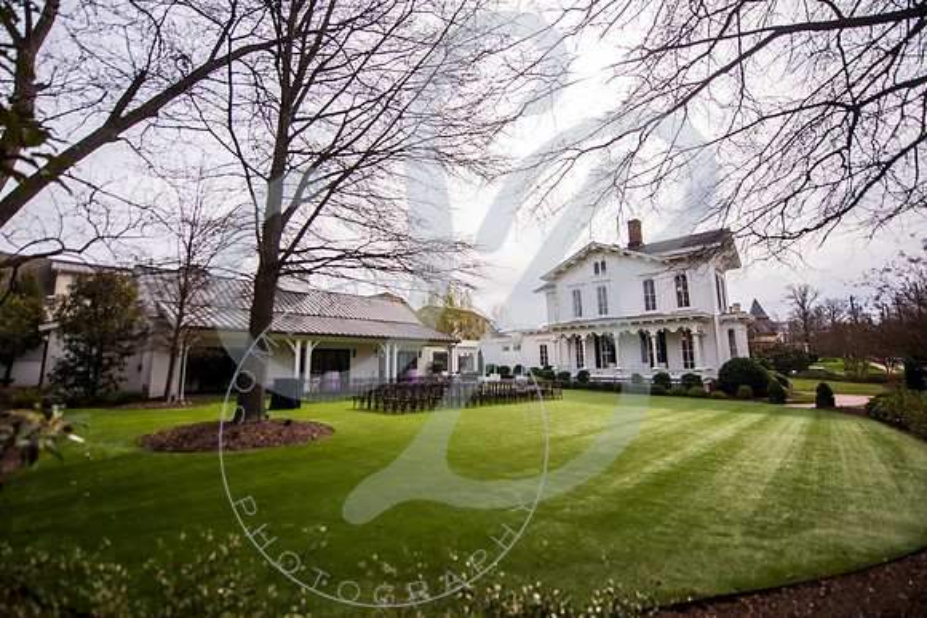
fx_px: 374
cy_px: 309
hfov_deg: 102.2
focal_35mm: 15
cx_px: 454
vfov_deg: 79.2
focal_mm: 14
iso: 100
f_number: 2.8
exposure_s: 1/1600
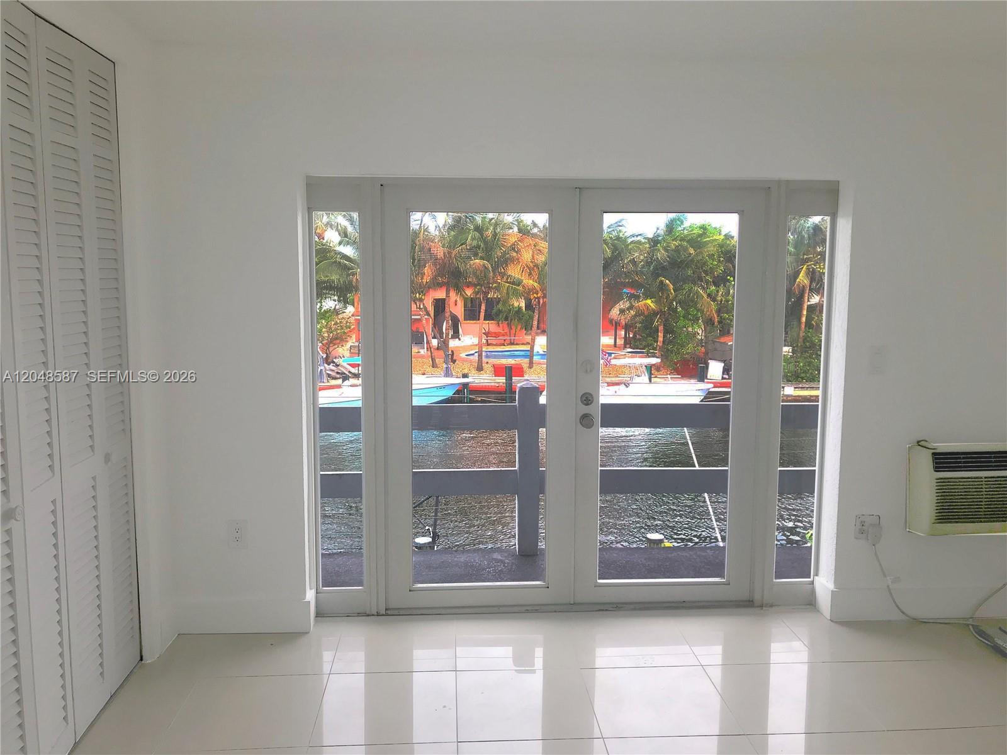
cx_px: 504
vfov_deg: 49.7
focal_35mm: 28
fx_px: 815
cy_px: 378
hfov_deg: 63.4
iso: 20
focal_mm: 3.99
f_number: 1.8
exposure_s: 1/308
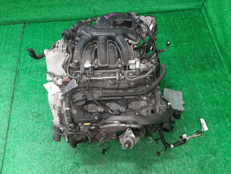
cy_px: 87
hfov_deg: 67.3
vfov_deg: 53.1
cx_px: 116
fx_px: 174
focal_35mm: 26
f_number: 1.7
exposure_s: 1/50
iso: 173
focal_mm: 3.93
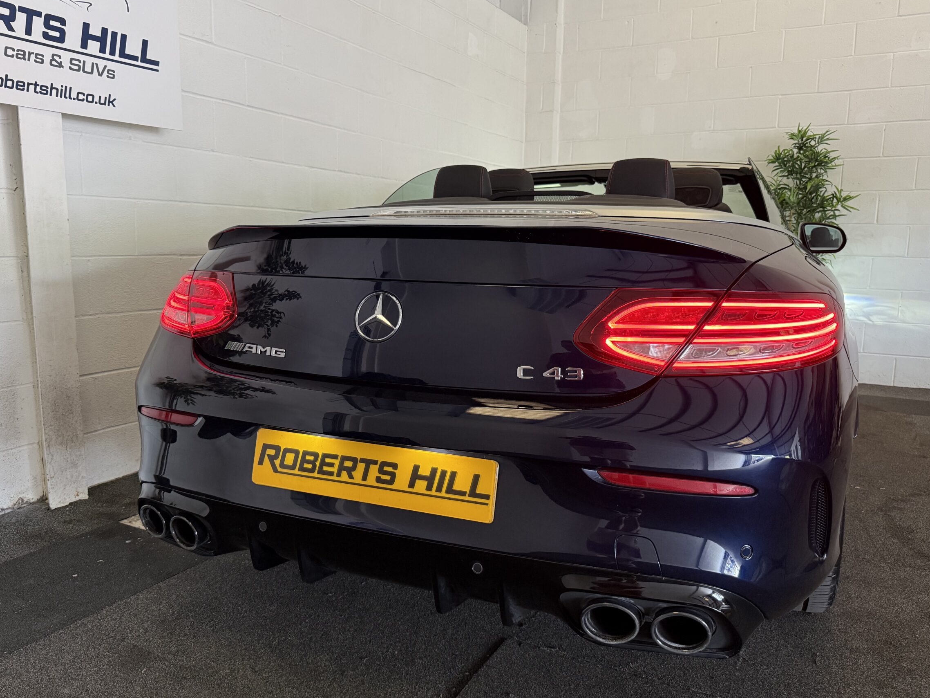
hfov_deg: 65.3
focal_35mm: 27
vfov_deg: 51.3
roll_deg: +0.2
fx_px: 725
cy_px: 364
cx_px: 445
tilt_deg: -8.4
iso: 400
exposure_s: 1/60
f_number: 1.78
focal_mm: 6.76
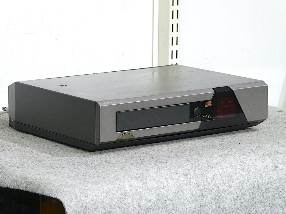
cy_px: 107
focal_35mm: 172
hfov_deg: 11.5
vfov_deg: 8.6
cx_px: 143
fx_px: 1421
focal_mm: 30.9
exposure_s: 1/5
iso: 200
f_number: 5.6
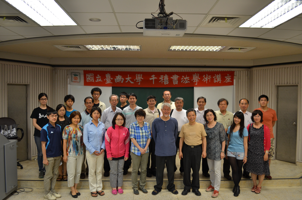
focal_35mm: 30
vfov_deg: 43.4
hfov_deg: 62.0
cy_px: 100
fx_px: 251
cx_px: 151
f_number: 3.8
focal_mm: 20
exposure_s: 1/60
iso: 500
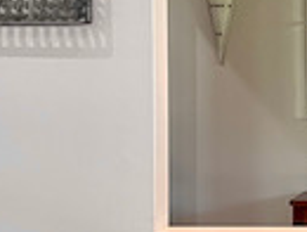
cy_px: 80
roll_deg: +0.1
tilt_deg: -1.7
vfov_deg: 12.4
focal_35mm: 120
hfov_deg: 15.4
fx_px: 1066
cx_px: 427
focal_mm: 5.7
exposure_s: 1/50
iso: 64
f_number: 1.5
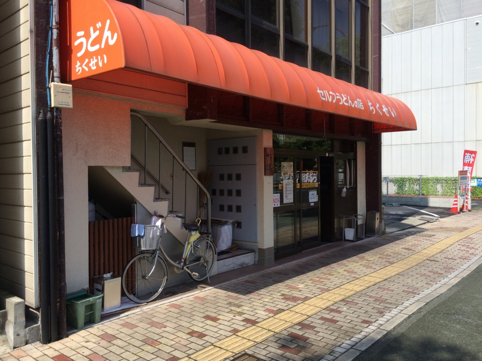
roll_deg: +0.7
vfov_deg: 48.2
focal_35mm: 29
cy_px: 180
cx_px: 241
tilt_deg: -3.8
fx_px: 404
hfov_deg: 61.7
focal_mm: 4.15
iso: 32
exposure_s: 1/1580
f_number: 2.2
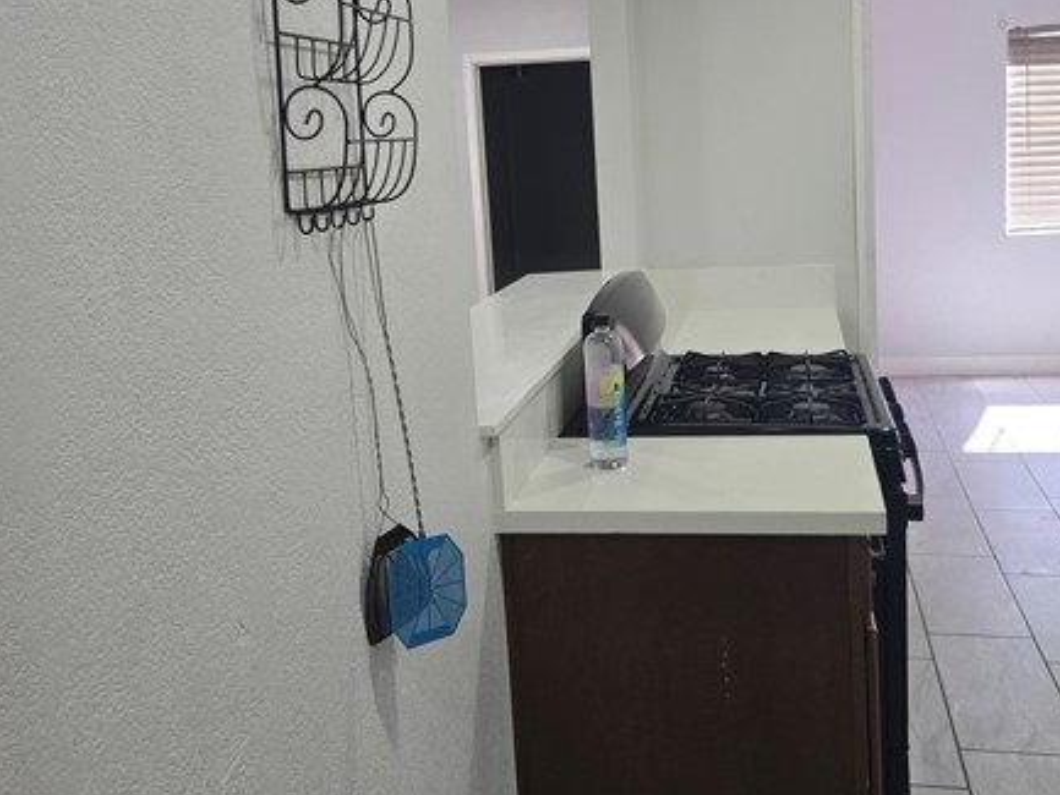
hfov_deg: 53.5
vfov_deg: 41.3
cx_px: 639
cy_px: 269
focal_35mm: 34
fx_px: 1041
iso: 125
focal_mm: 5.4
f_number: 1.8
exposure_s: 1/120
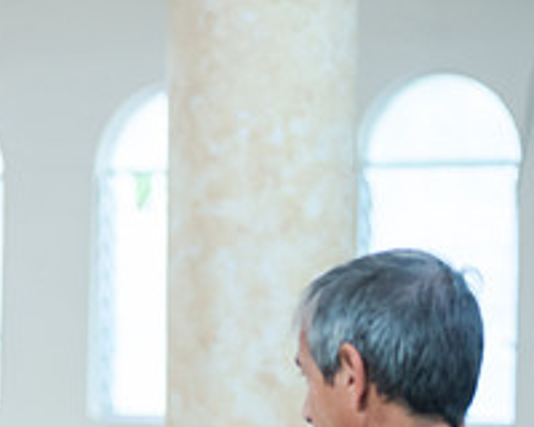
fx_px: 3967
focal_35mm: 251
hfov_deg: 7.6
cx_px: -120
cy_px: 484
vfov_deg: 6.1
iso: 1600
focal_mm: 92
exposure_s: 1/160
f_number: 2.8
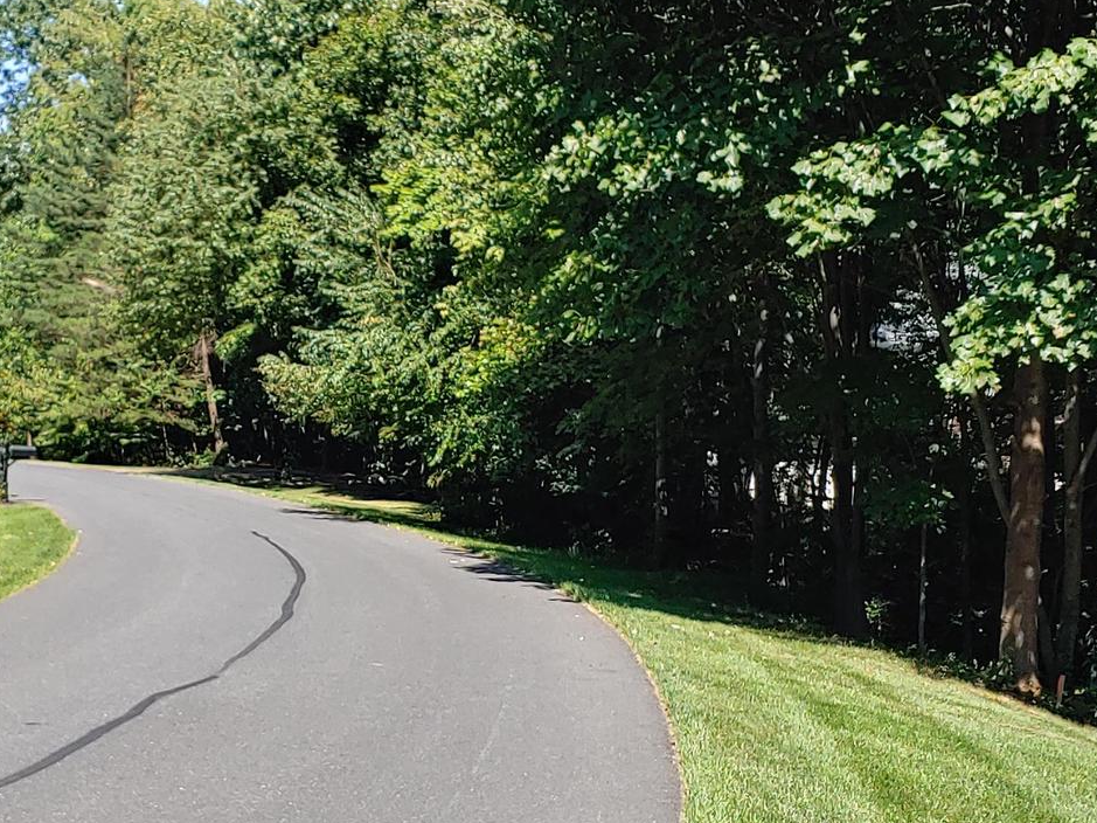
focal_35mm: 69
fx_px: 2186
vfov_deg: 21.3
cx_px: 292
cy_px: 505
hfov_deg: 27.8
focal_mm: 4.23
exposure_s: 1/1136
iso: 50
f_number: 1.5
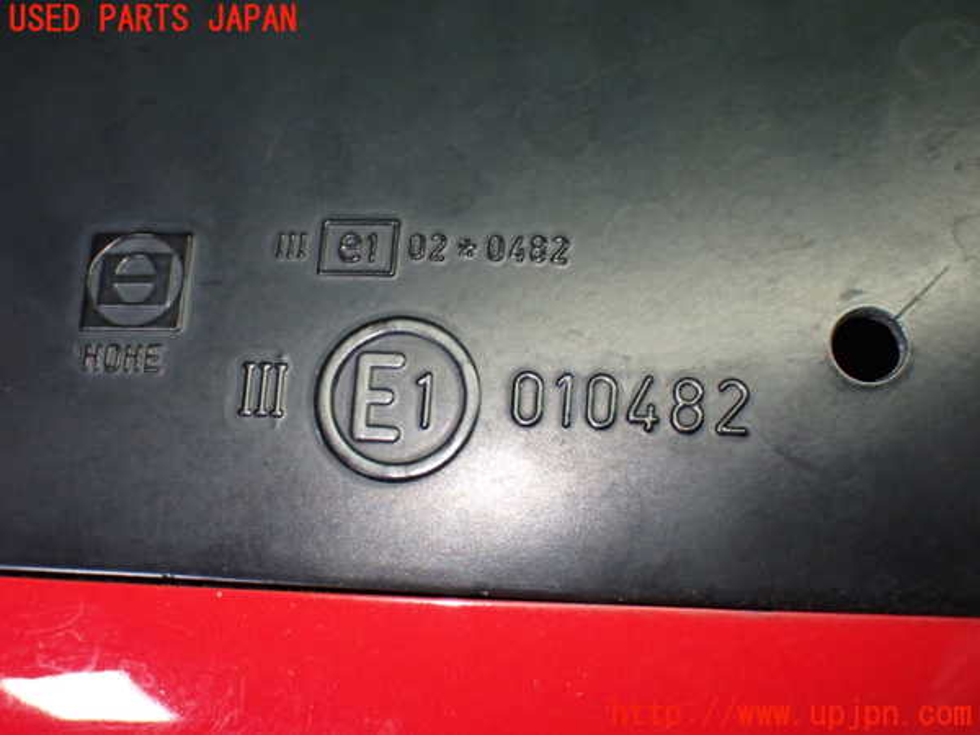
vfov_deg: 25.2
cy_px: 368
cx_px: 490
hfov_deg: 33.2
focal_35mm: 58
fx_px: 1642
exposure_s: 1/100
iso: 800
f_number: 3.5
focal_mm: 10.35
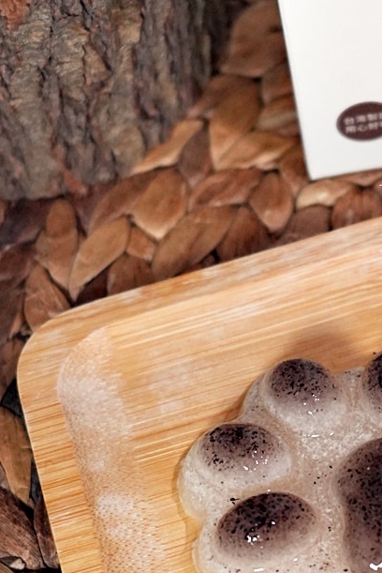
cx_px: 402
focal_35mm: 148
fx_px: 2353
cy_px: 190
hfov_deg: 9.2
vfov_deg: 13.8
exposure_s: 1/160
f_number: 5.6
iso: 1600
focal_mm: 58
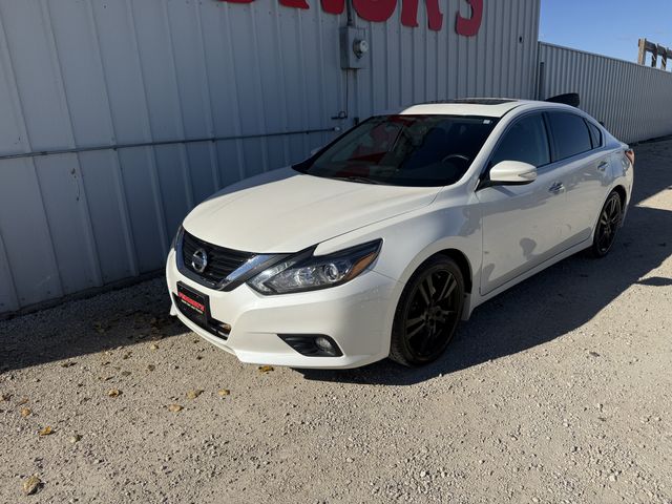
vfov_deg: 56.8
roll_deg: +2.9
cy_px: 252
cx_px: 336
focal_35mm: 24
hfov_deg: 71.6
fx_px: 466
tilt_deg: -14.2
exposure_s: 1/9091
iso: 80
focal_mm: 6.76
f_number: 1.78
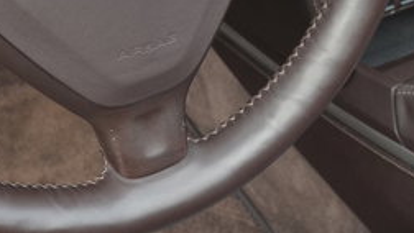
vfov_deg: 11.2
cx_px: 200
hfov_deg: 20.4
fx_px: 1153
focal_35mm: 105
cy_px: -85
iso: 500
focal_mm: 22
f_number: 5.6
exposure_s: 1/125
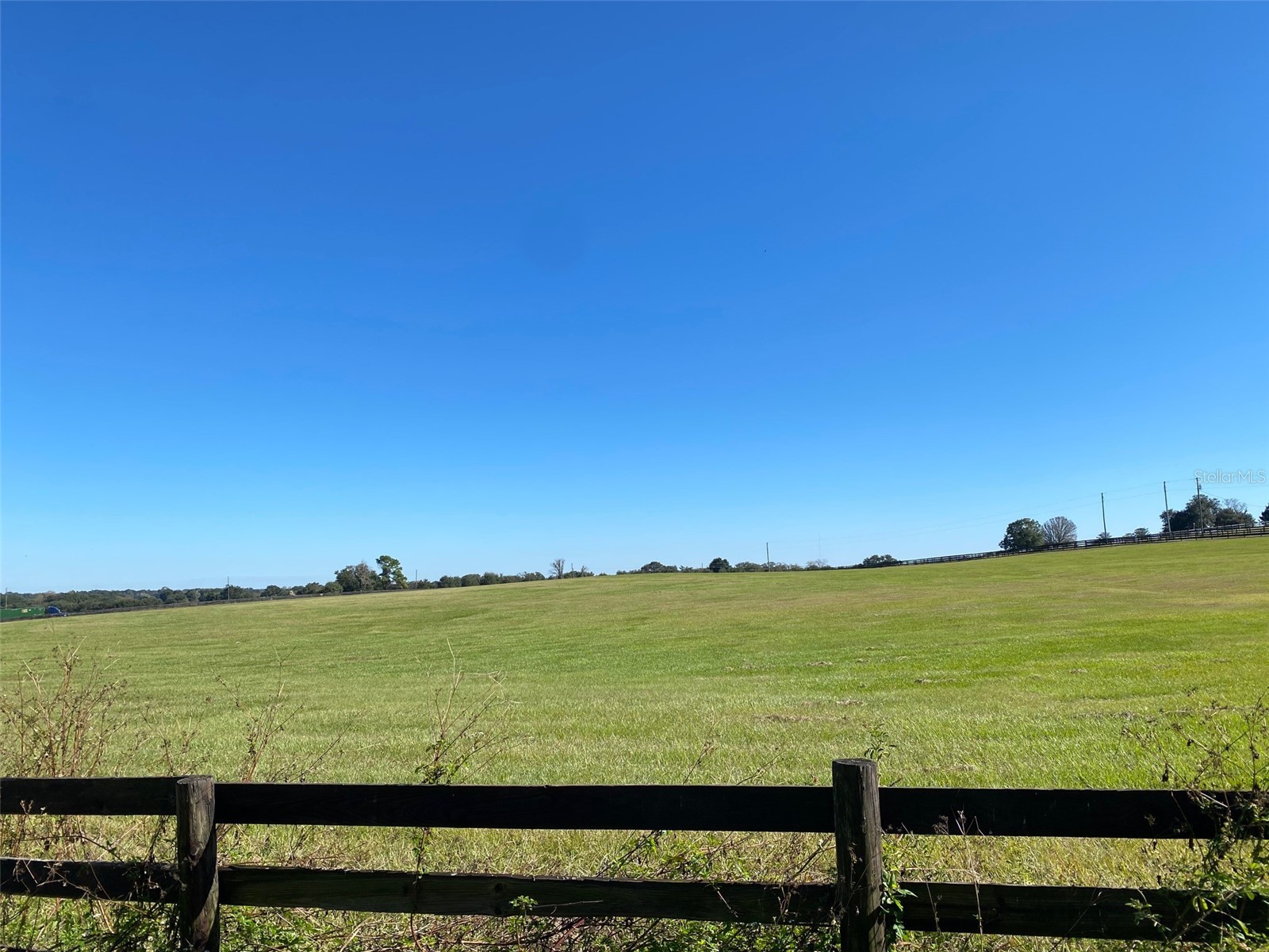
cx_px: 634
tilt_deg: +5.5
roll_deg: +1.3
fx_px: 953
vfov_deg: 53.1
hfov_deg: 67.3
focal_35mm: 26
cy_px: 476
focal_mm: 4.25
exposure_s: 1/3205
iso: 32
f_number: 1.8
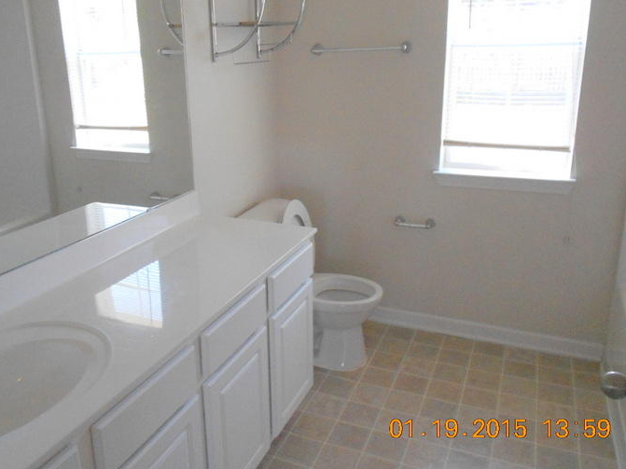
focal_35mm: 31
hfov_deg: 58.2
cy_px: 205
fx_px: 561
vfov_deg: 45.3
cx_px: 278
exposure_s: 1/50
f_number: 3.2
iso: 400
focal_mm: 4.6
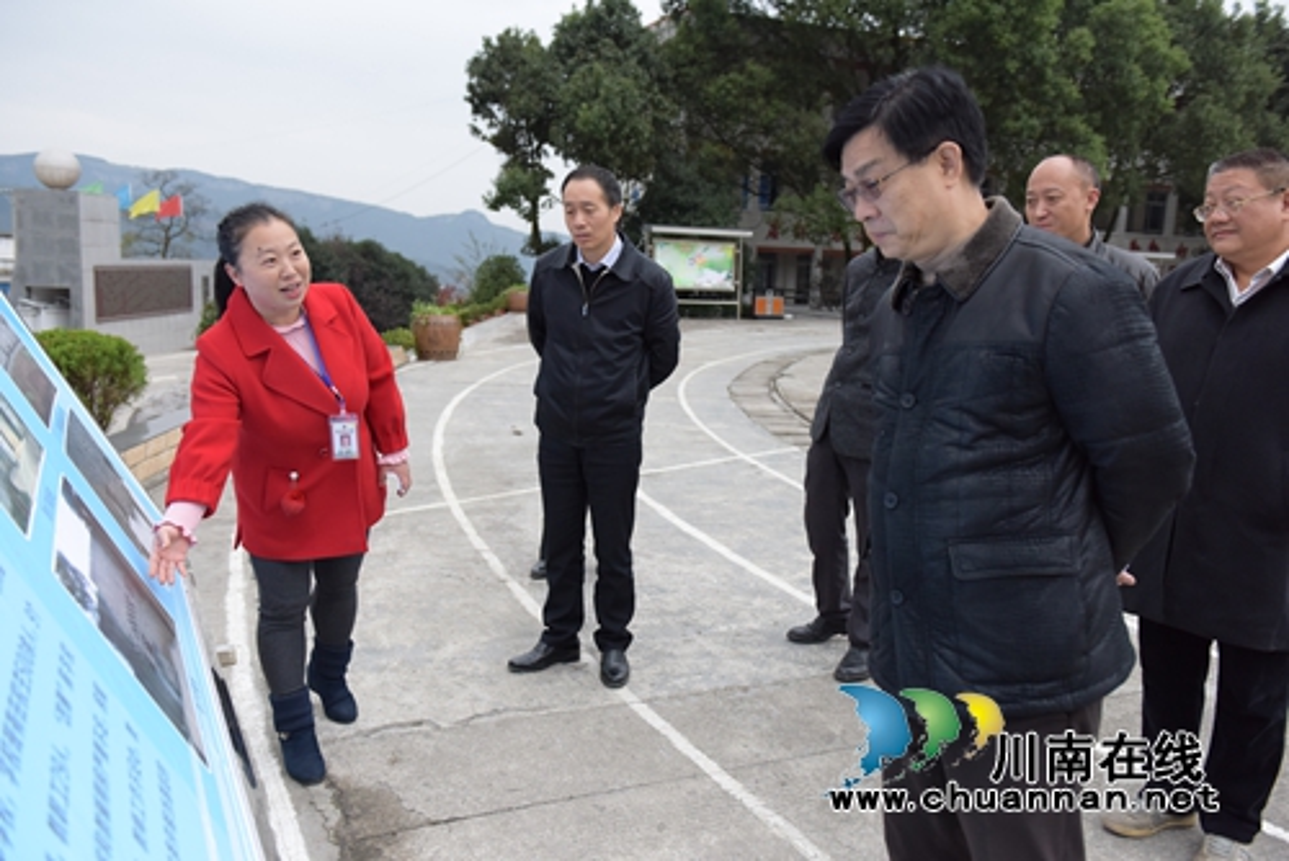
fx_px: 1111
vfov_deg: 42.4
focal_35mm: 31
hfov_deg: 60.3
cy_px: 430
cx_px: 644
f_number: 3.5
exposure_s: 1/2500
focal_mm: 31
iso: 2000
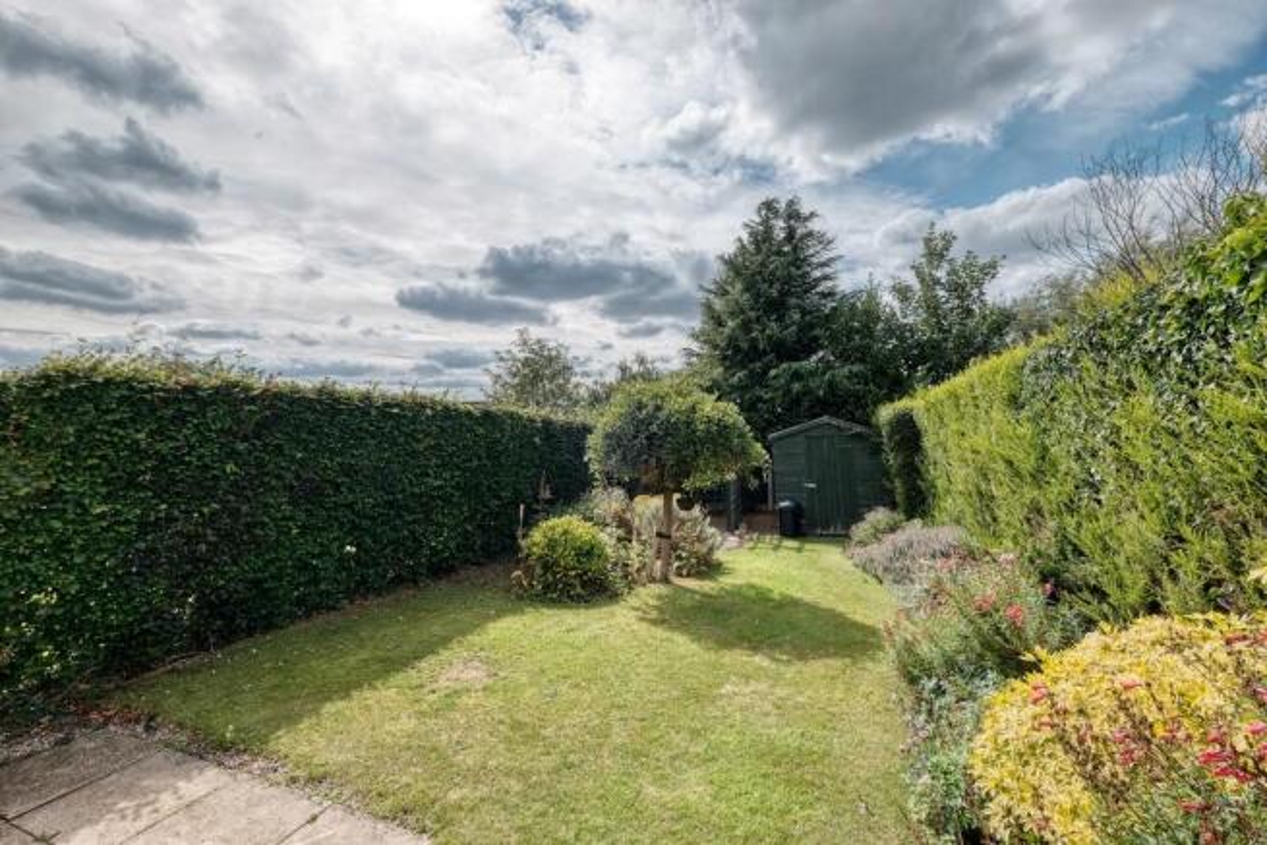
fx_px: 528
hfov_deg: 100.4
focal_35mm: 15
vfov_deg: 77.4
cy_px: 422
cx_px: 634
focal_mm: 10
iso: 250
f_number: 8
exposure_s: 1/640
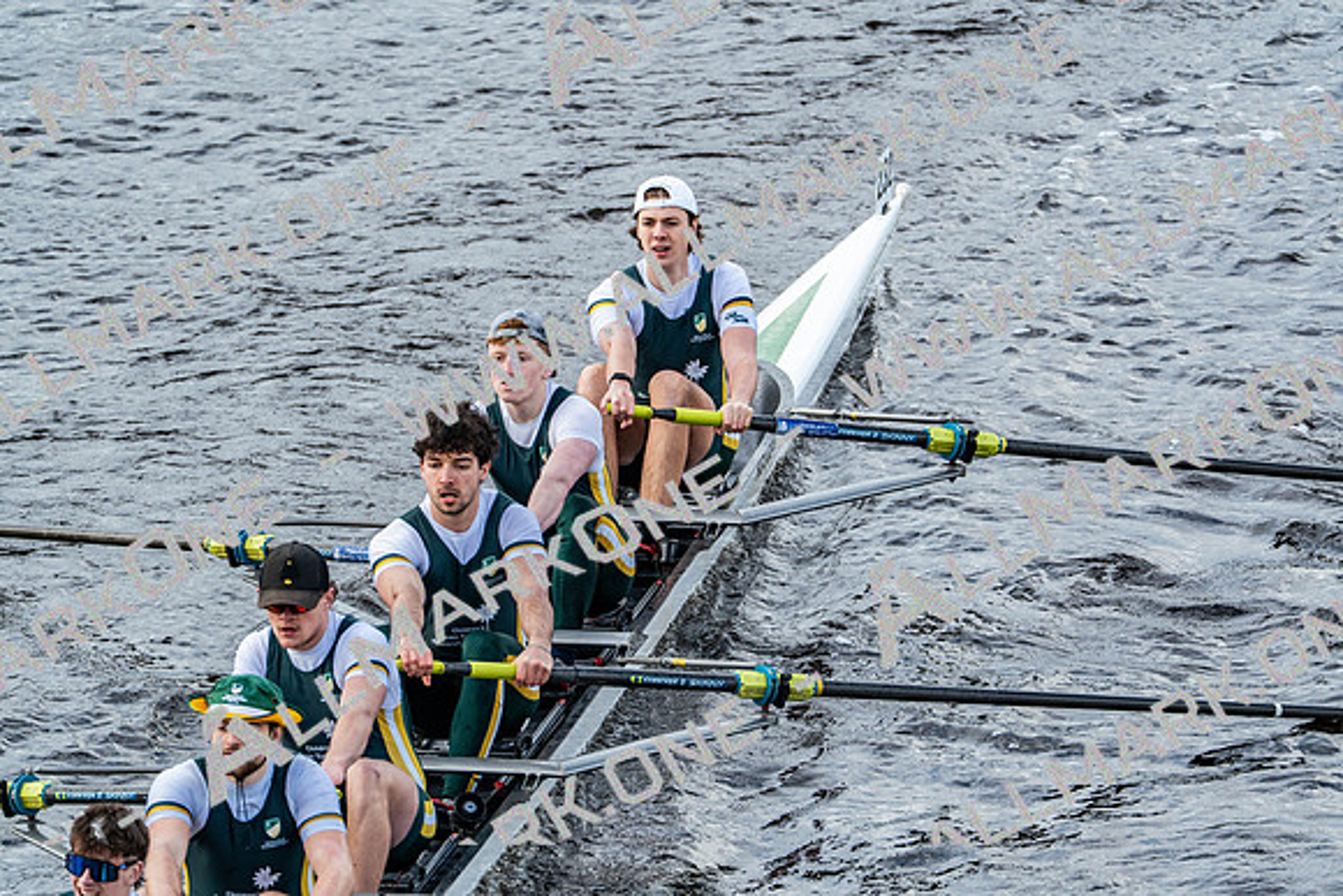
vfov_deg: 2.8
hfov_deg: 4.1
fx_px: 18656
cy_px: 448
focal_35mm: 500
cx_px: 672
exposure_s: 1/1250
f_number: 6.3
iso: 800
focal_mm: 500
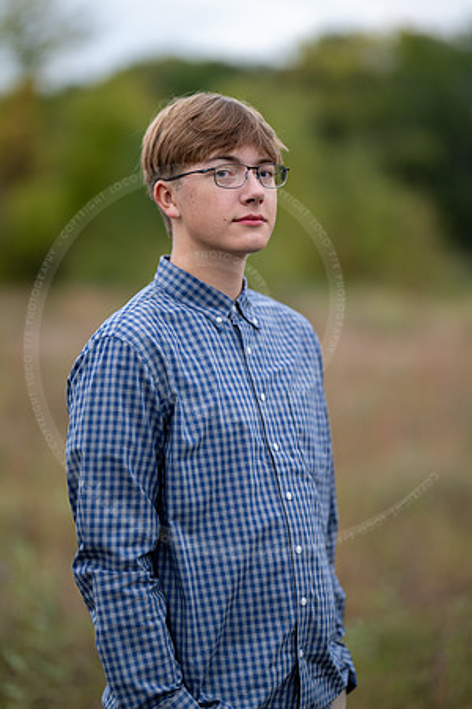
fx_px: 1672
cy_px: 354
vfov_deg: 23.9
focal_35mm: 85
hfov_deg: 16.1
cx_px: 236
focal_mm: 85
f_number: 1.3
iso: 500
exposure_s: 1/400
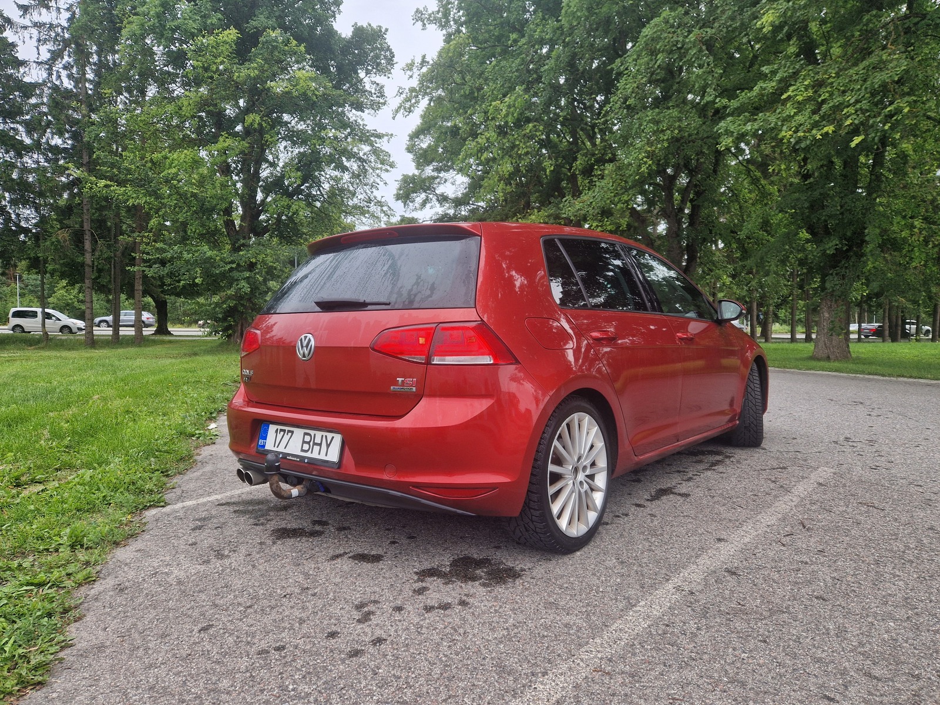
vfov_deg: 58.9
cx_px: 470
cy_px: 352
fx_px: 625
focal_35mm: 23
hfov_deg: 73.9
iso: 50
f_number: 1.8
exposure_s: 1/180
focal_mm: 5.4
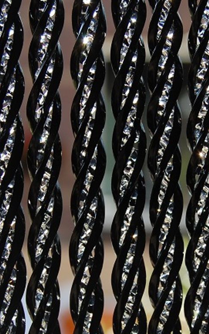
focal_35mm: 121
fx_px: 1102
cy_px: 204
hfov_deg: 10.8
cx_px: 152
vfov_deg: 17.2
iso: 200
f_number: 7.1
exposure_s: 1/160
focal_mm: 38
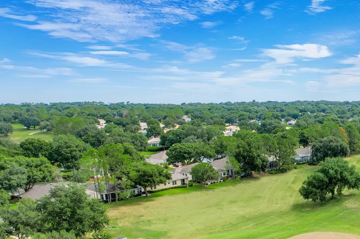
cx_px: 310
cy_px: 207
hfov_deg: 44.9
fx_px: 400
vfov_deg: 32.0
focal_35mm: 40
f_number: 2.8
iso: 110
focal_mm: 8.38
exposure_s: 1/350
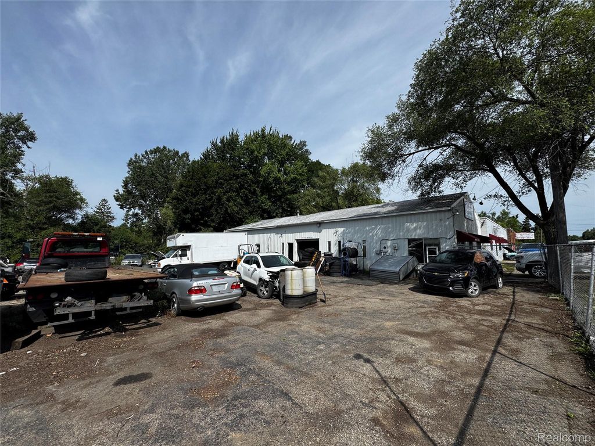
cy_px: 223
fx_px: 241
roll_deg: +0.0
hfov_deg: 102.1
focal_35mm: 14
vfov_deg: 85.7
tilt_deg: +5.1
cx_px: 298
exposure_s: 1/2146
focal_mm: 2.22
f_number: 2.2
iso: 40
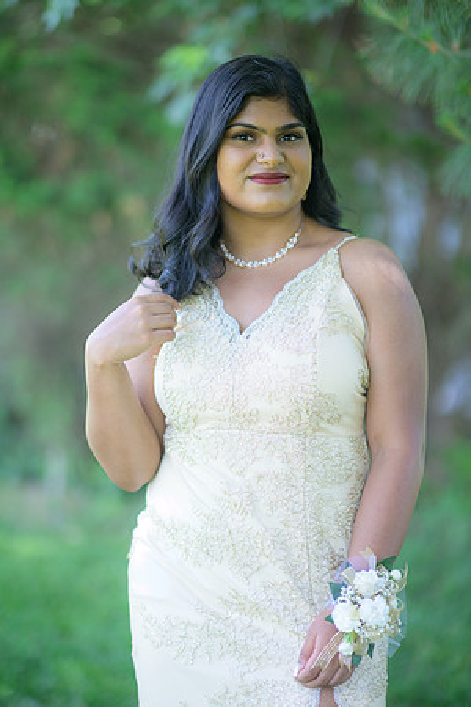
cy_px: 354
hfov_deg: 16.1
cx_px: 236
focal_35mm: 85
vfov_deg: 23.9
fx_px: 1668
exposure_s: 1/1250
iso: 400
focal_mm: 85
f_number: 1.4
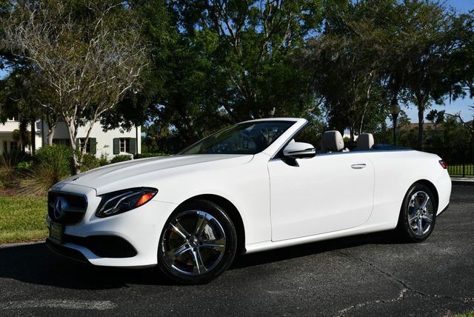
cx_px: 237
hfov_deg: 48.4
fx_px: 527
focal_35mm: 40
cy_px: 158
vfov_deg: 33.5
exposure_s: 1/400
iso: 100
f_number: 10
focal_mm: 20
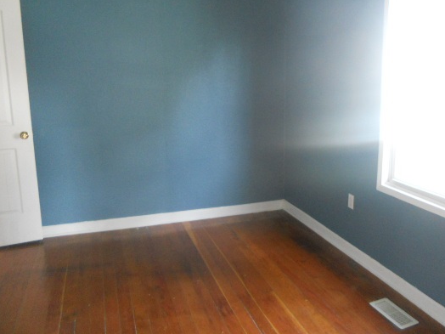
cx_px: 257
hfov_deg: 55.1
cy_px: 144
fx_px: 424
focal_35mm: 33
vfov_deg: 42.9
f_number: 3.2
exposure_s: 1/30
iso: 400
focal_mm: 4.9
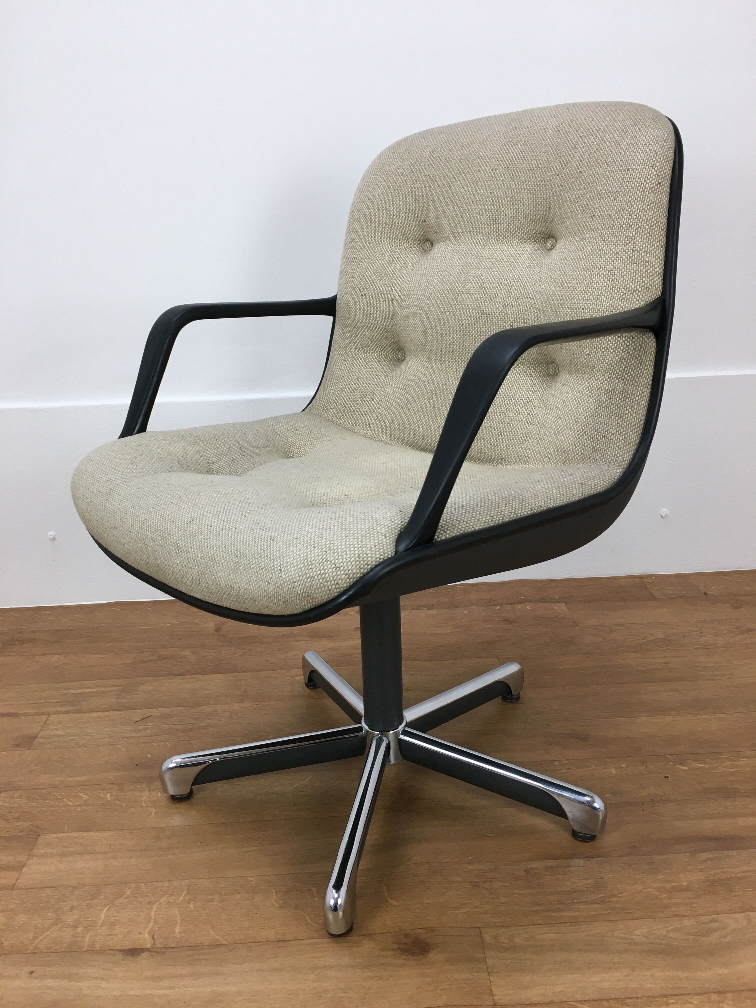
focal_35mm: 29
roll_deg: +1.8
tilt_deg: -17.6
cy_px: 504
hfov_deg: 48.2
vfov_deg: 61.7
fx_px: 844
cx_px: 378
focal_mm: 4.15
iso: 25
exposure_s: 1/33
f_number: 2.2
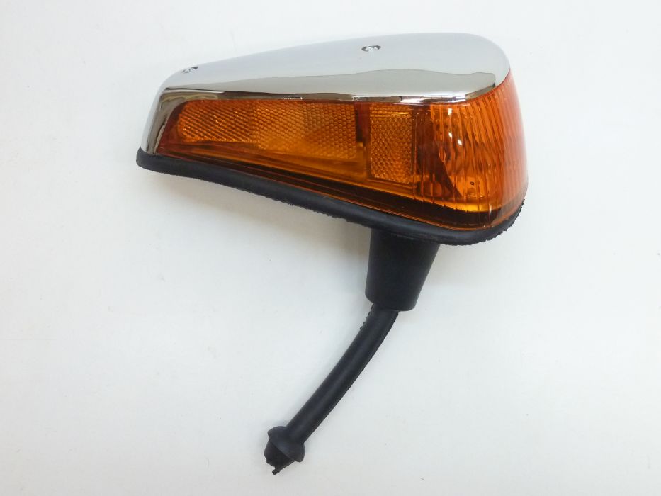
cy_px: 248
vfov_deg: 38.7
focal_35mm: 37
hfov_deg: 50.1
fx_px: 707
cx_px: 330
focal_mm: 6.1
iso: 320
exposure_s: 1/30
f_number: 3.6
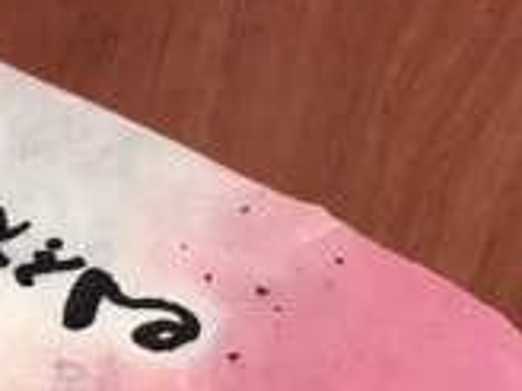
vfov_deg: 12.3
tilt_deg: -49.5
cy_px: 623
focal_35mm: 113
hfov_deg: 16.7
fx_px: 1704
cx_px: -86
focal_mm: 4.15
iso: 160
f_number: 2.2
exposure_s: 1/30
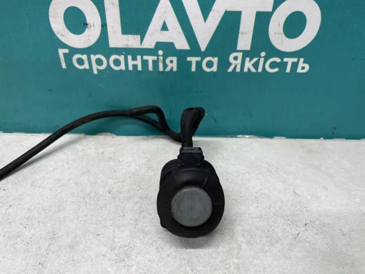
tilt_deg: -32.2
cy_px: 137
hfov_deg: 67.3
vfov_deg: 53.1
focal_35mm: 26
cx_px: 182
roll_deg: +0.2
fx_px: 274
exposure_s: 1/100
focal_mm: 4.2
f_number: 1.6
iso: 100
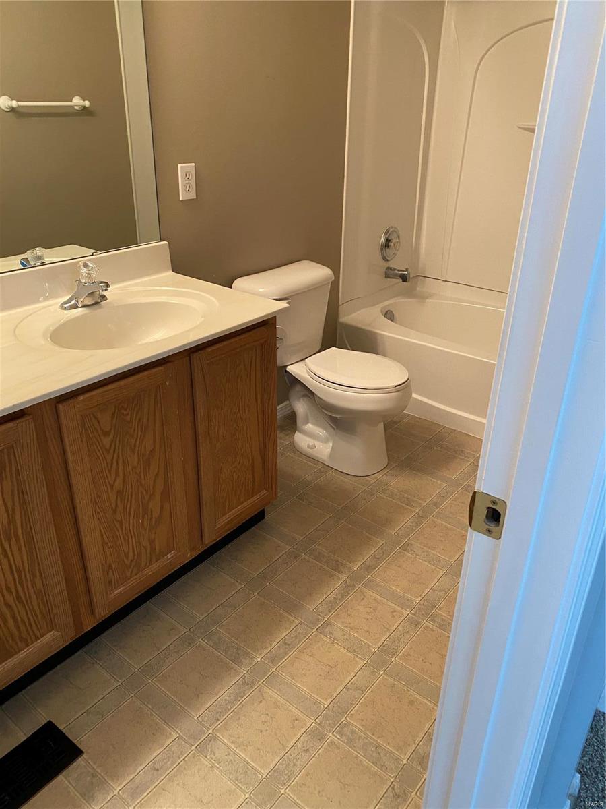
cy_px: 404
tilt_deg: -25.5
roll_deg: -2.1
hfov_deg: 53.1
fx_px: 607
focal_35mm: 26
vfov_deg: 67.3
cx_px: 303
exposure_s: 1/60
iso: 250
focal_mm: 4.25
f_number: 1.8
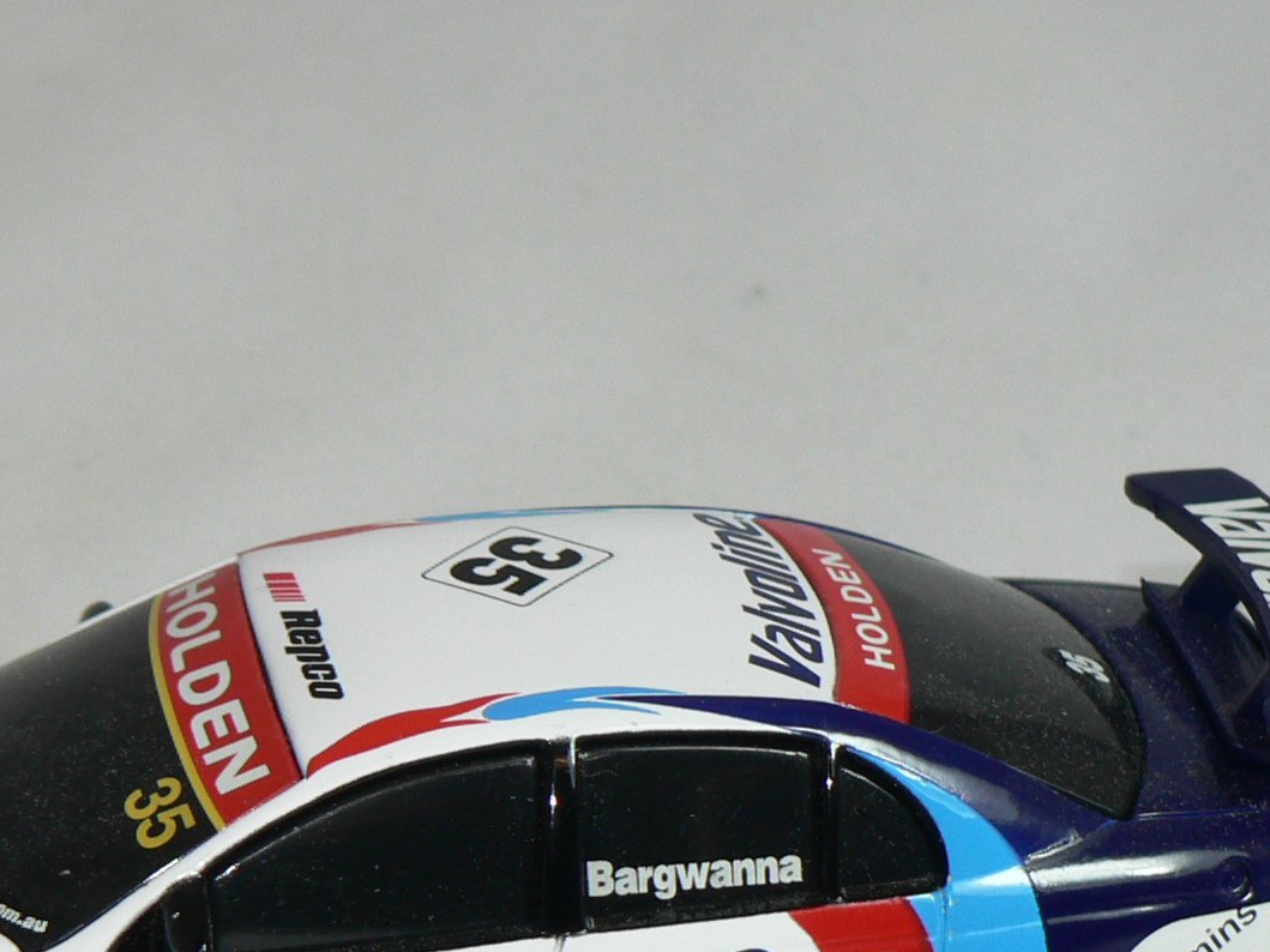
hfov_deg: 9.7
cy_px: 824
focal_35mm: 203
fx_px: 7447
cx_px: 426
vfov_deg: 7.3
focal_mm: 14
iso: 80
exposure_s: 1/60
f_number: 3.2
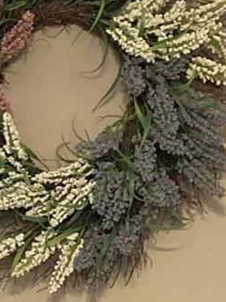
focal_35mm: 194
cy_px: 751
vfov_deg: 9.1
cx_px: 41
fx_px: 1692
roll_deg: -0.1
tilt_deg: -6.9
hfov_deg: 7.6
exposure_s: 1/60
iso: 160
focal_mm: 3.99
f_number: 1.8
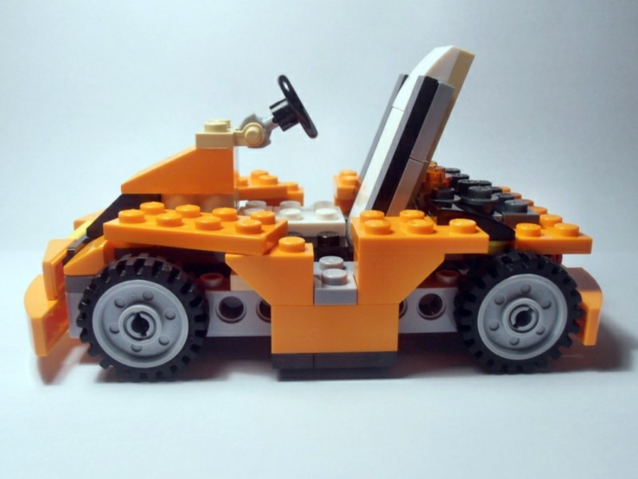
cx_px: 319
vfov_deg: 38.7
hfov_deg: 50.1
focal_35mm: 37
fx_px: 682
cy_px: 240
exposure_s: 1/40
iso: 80
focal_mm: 6.61
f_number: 3.9
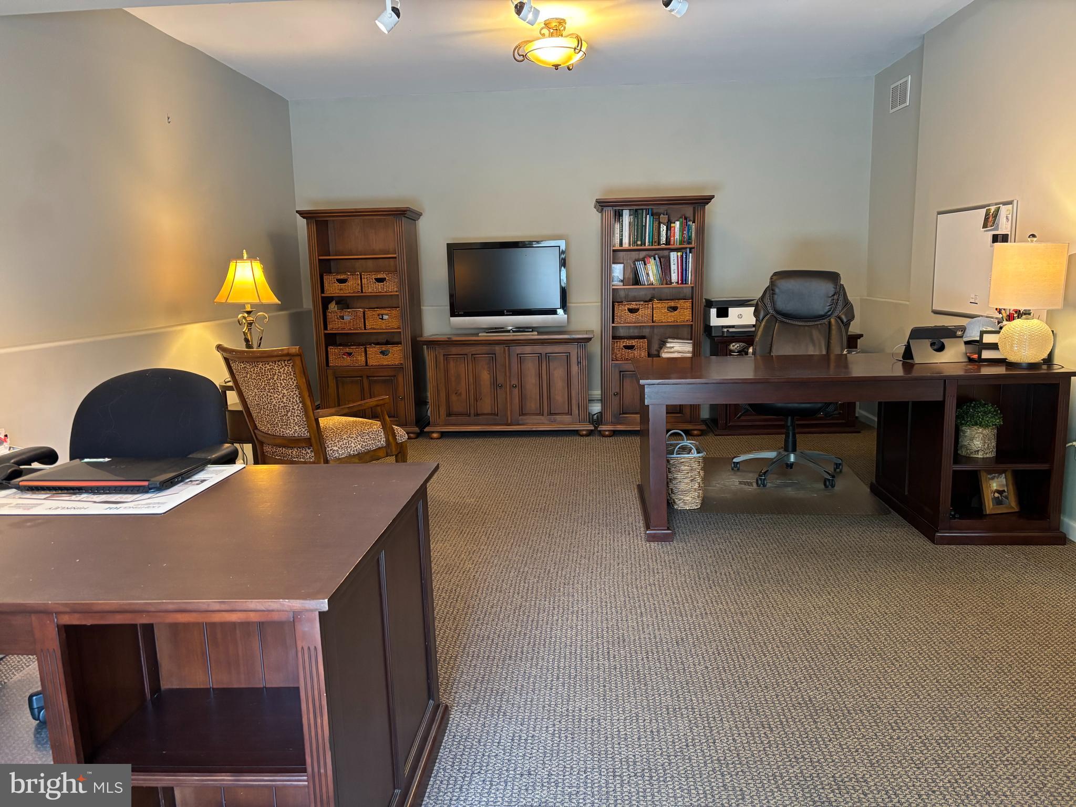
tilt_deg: -9.6
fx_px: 808
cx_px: 538
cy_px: 404
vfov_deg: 53.1
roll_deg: +2.0
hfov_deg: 67.3
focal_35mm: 26
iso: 400
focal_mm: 5.96
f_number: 1.6
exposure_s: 1/60
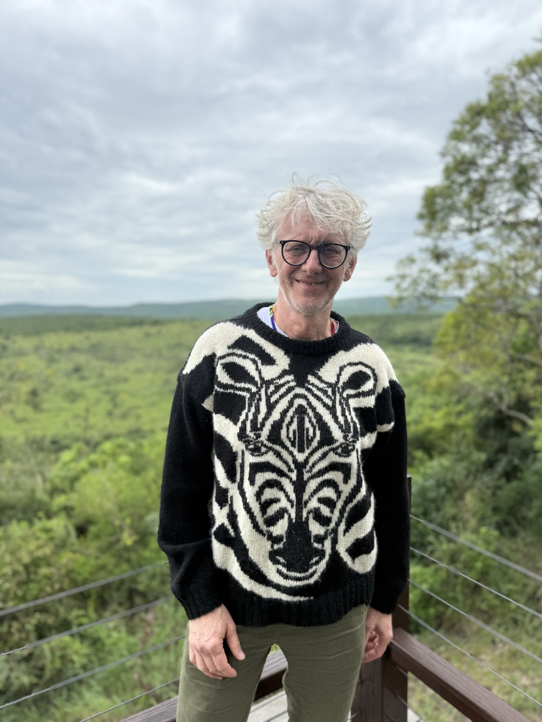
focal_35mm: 24
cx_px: 271
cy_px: 361
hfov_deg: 56.8
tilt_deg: -6.2
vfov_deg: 71.6
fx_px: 501
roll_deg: +1.2
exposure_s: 1/2110
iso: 80
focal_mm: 6.76
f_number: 1.78
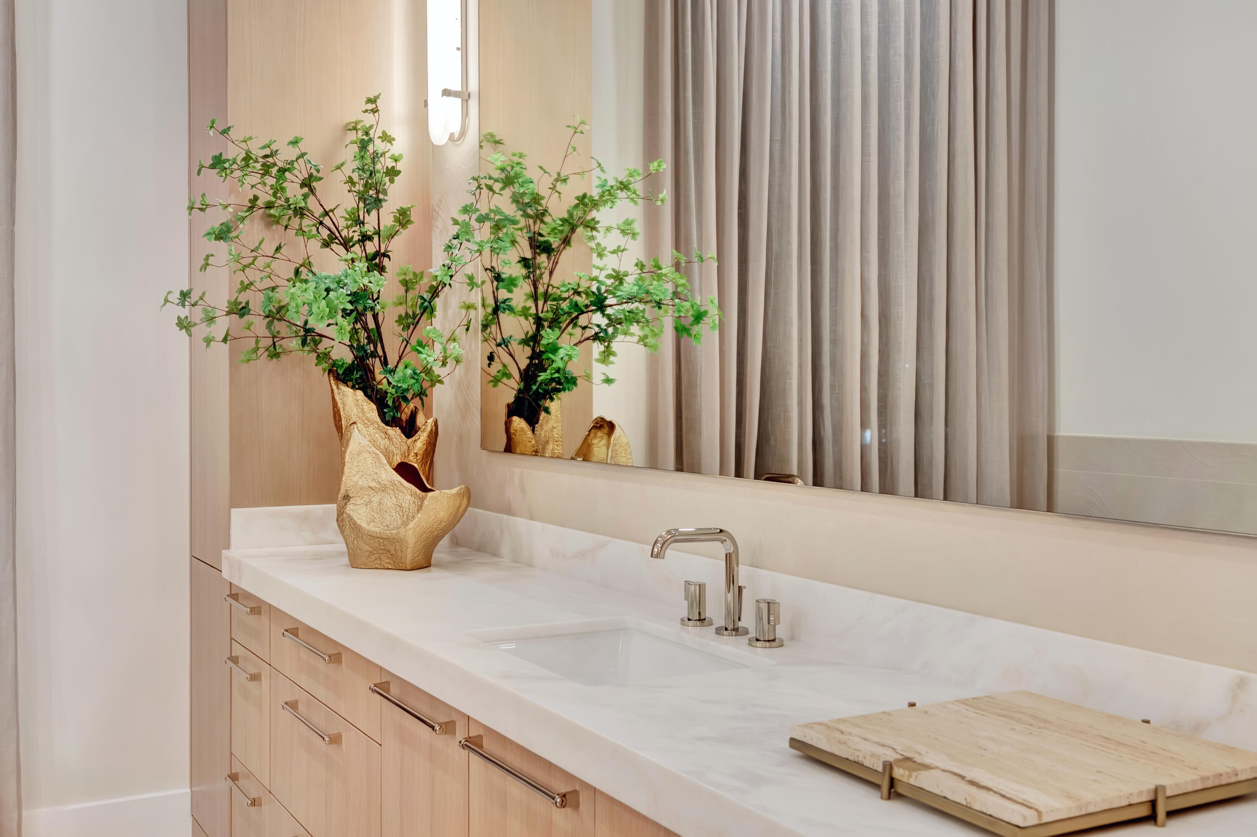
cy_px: 418
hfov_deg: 51.9
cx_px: 628
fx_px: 1292
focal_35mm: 37
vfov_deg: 35.9
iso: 400
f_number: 9
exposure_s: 1/3.33
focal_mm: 37
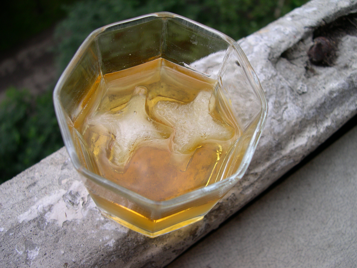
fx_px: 392
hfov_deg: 49.0
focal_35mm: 38
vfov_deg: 37.7
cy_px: 134
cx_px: 178
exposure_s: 1/602
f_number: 2.8
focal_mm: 8
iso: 100
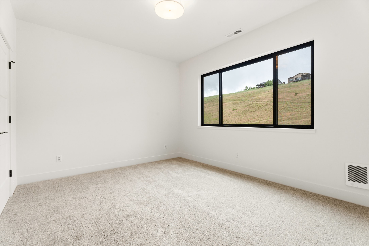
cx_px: 184
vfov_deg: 73.7
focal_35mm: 16
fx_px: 164
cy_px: 123
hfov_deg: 96.7
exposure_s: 1/50
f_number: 9
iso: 250
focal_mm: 16
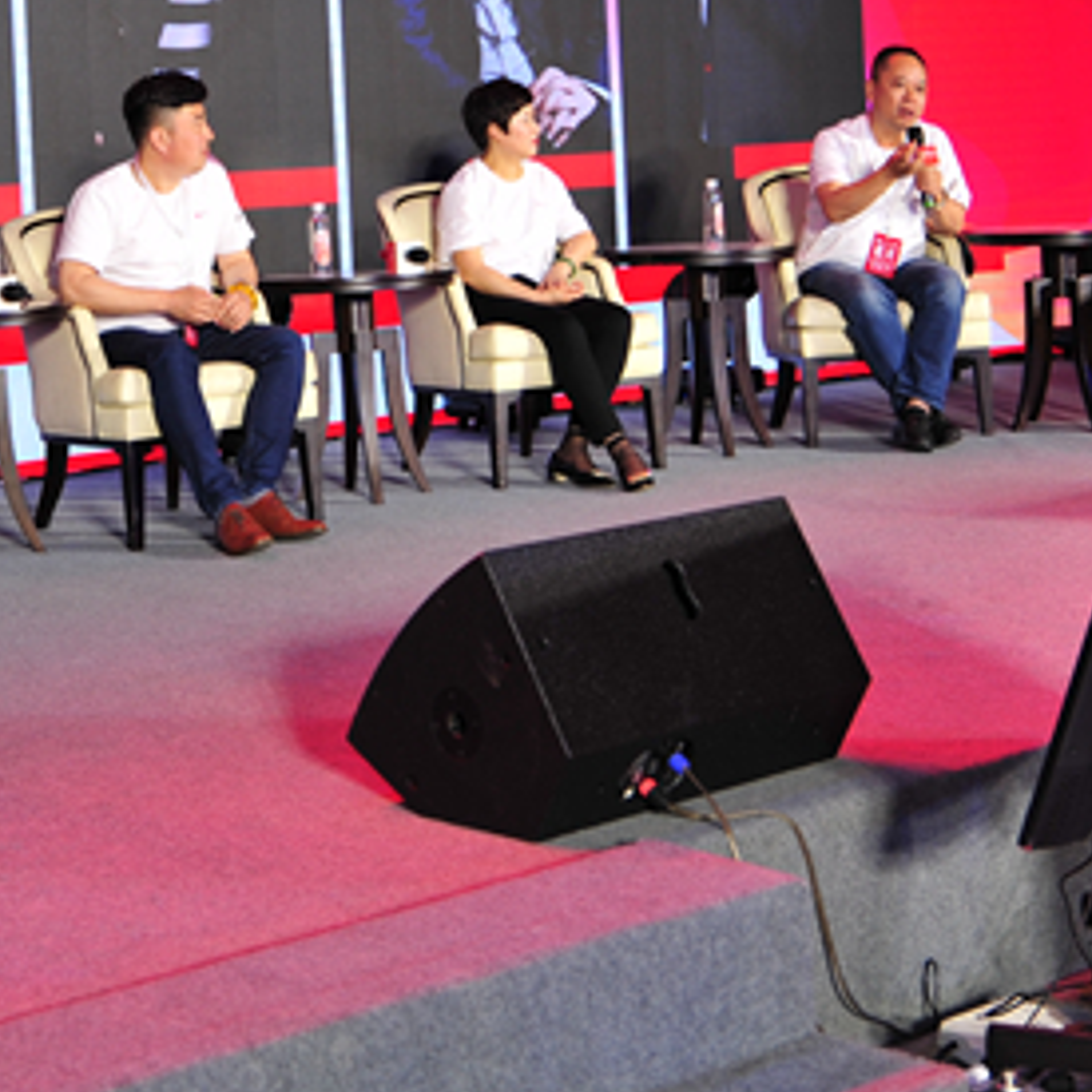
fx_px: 2820
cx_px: 222
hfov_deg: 21.7
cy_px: 87
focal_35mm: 79
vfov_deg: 21.4
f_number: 2.8
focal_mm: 32
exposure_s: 1/125
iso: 250
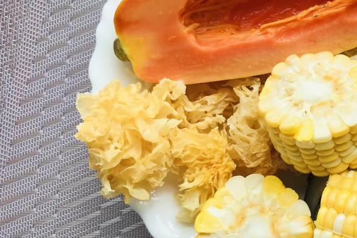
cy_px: 88
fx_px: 506
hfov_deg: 36.9
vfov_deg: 26.4
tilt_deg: -84.3
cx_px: 306
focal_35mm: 51
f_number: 1.8
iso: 20
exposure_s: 1/327
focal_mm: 3.99
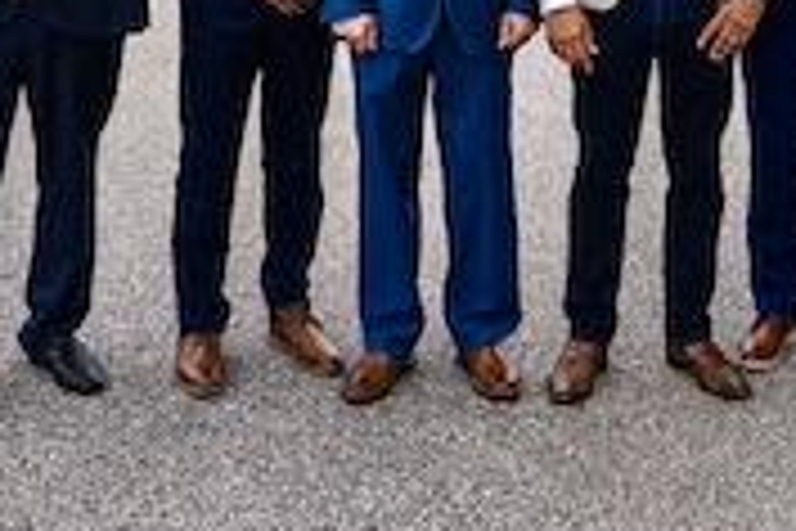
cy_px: -362
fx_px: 1702
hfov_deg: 26.2
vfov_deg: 15.7
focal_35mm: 77
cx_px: 540
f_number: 5
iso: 100
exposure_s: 1/320
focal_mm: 17
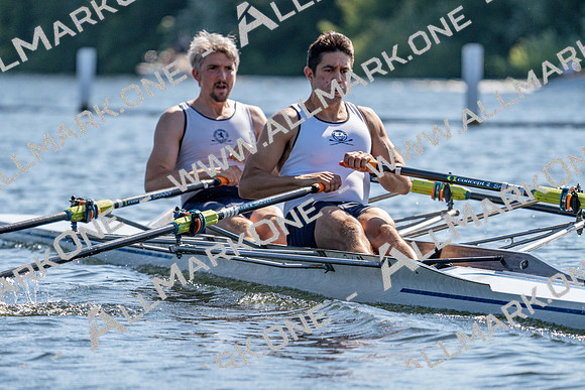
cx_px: 292
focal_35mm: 321
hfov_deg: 6.4
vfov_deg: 4.3
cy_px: 195
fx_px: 5217
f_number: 5.6
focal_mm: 321
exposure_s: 1/1600
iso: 250
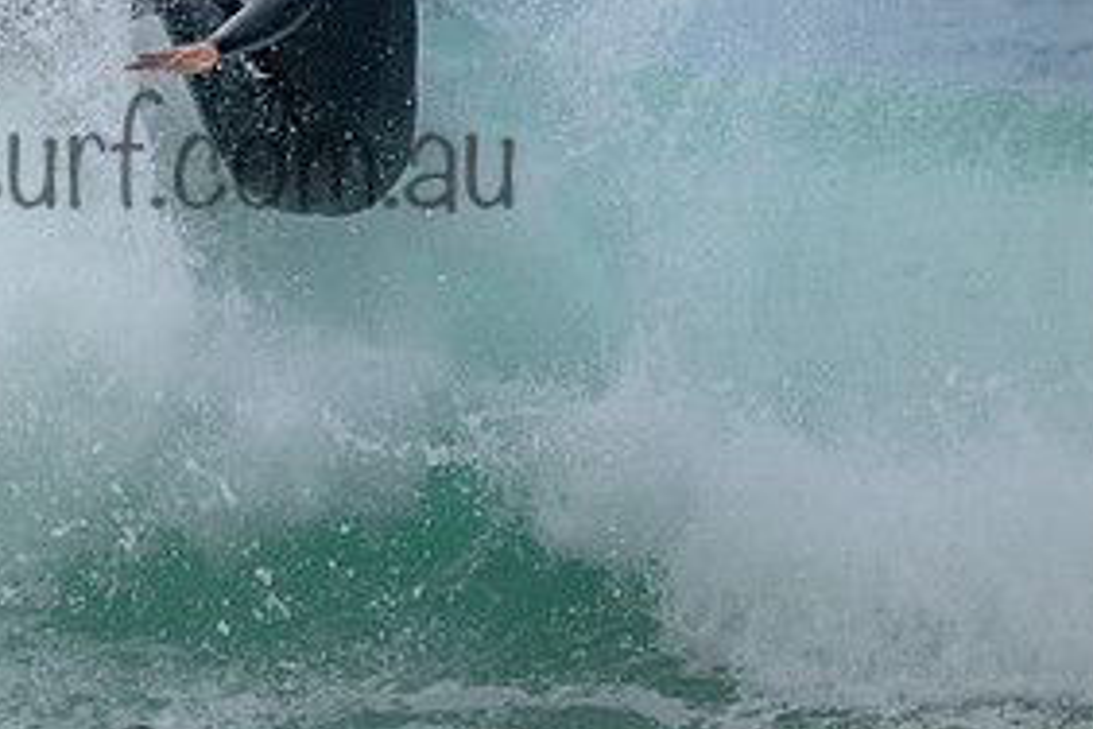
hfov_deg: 1.3
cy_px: 118
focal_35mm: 1648
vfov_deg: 0.8
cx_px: 105
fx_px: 50031
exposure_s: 1/1600
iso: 1800
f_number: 11
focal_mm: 800
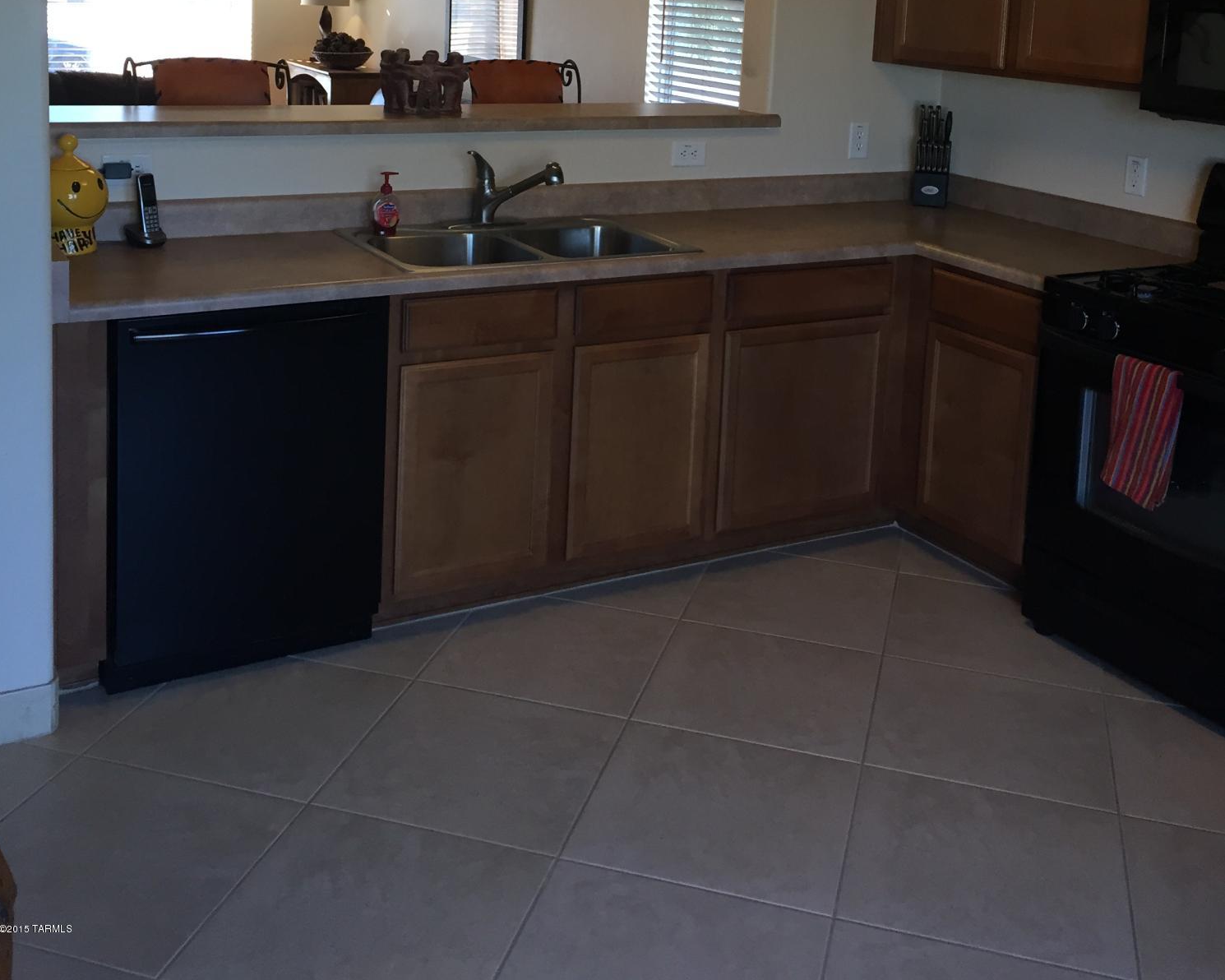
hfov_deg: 47.9
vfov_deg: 37.4
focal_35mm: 38
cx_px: 611
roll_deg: -2.4
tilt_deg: -7.3
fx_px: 1378
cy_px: 159
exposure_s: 1/30
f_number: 2.2
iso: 32
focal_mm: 4.15
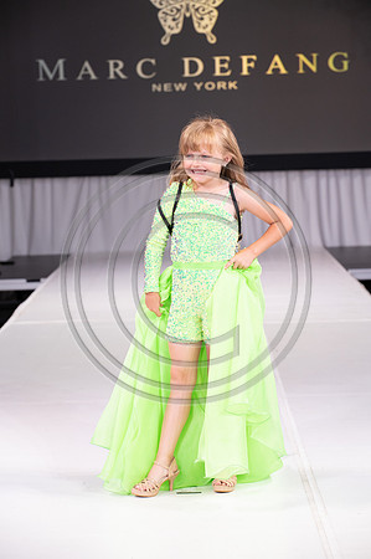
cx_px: 186
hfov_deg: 13.4
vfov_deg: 20.0
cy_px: 280
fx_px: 1580
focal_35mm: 102
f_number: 5.6
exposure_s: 1/400
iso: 2000
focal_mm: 102
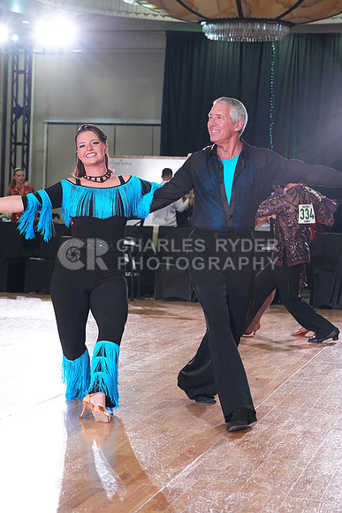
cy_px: 256
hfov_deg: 16.7
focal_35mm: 82
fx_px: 1168
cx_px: 171
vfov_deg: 24.8
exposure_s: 1/320
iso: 5000
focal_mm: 82
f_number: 5.6
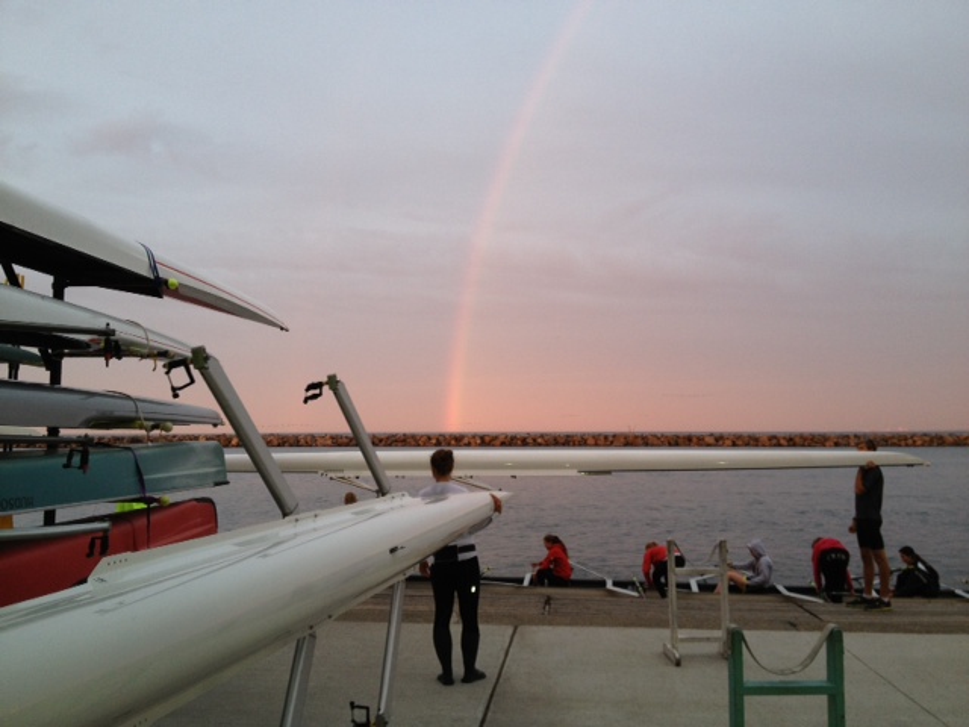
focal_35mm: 35
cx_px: 484
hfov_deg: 52.6
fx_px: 980
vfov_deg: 40.7
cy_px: 364
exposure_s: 1/20
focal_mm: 4.28
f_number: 2.4
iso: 50
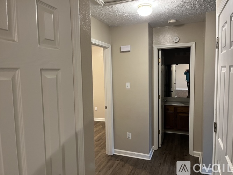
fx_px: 175
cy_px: 88
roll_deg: +1.1
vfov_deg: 53.0
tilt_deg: -6.0
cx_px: 116
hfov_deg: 67.3
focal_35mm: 26
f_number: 1.6
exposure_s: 1/60
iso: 400
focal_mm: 5.1
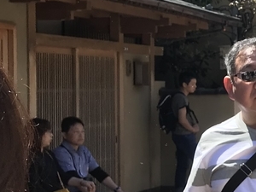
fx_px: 828
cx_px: 478
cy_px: 102
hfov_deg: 15.0
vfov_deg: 13.2
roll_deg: +0.4
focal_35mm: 112
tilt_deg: +1.3
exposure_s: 1/997
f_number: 1.8
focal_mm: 3.99
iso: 20
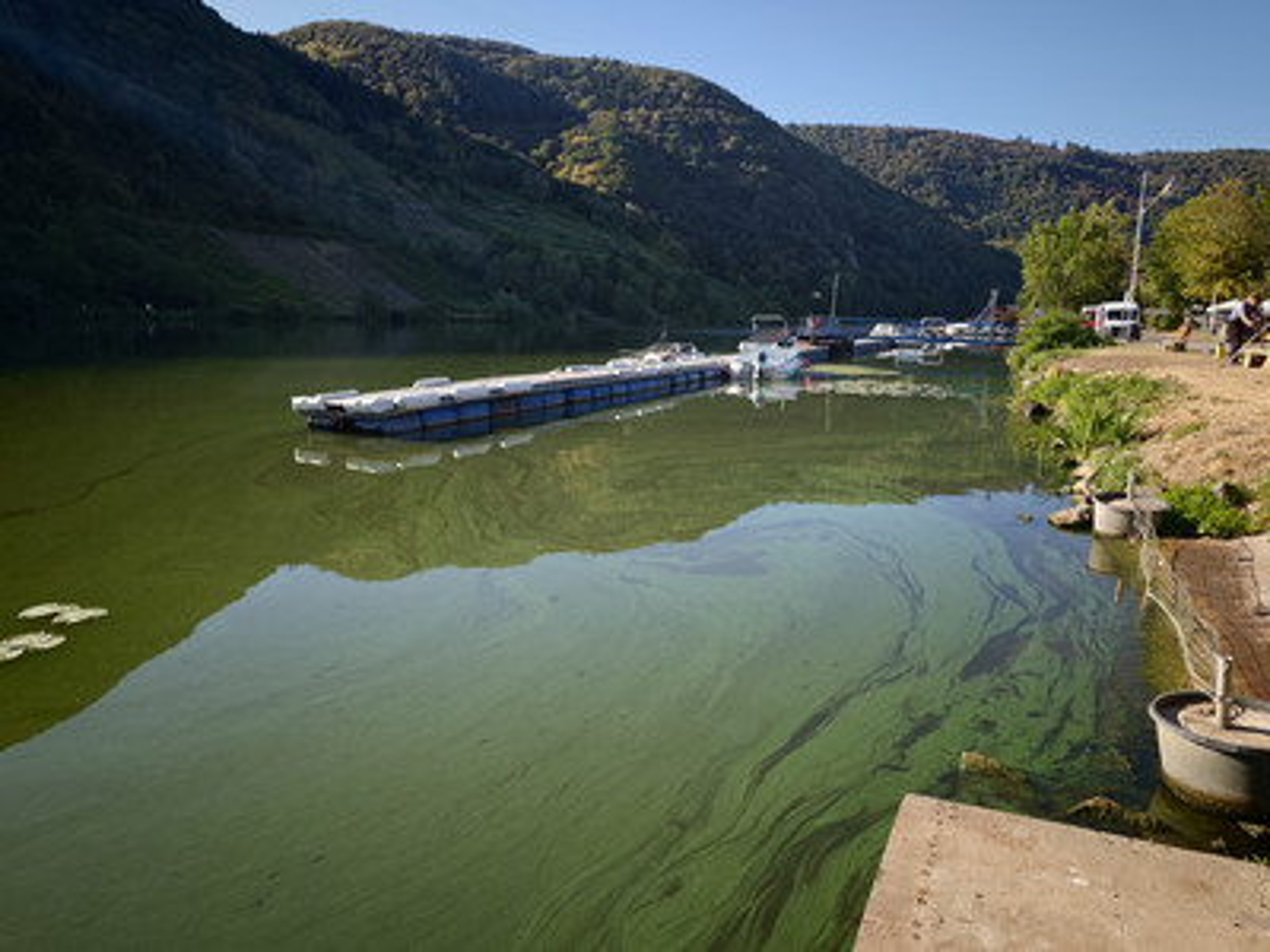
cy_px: 476
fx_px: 844
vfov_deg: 58.9
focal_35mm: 23
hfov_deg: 73.9
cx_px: 635
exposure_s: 1/2336
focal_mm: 8.71
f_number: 1.67
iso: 50
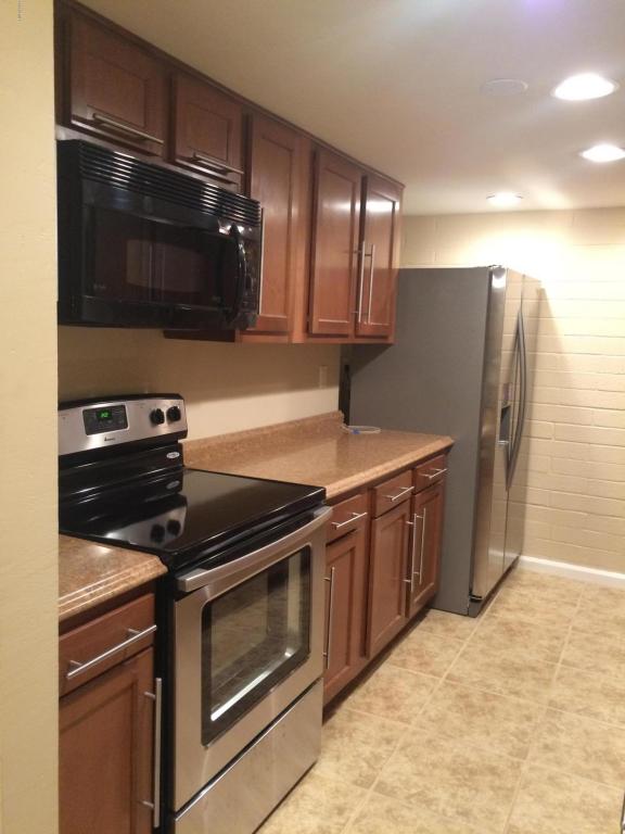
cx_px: 312
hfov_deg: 48.2
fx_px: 698
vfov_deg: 61.7
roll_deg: -0.9
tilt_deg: -8.8
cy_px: 417
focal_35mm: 29
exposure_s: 1/30
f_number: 2.2
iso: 250
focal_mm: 4.15
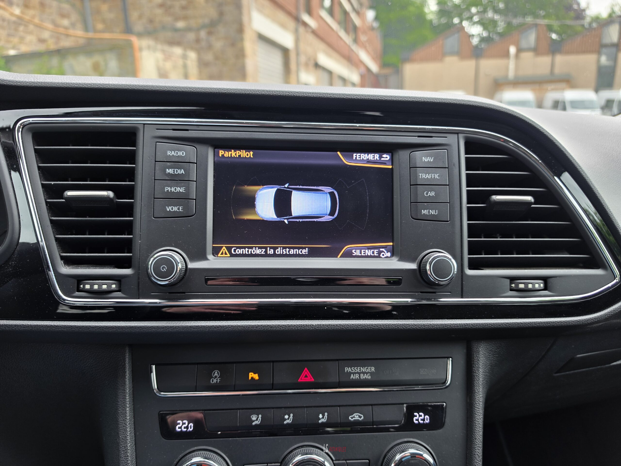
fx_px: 413
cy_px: 233
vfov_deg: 58.9
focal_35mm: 23
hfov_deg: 73.9
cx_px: 310
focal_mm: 6.5
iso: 32
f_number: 1.4
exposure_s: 1/50
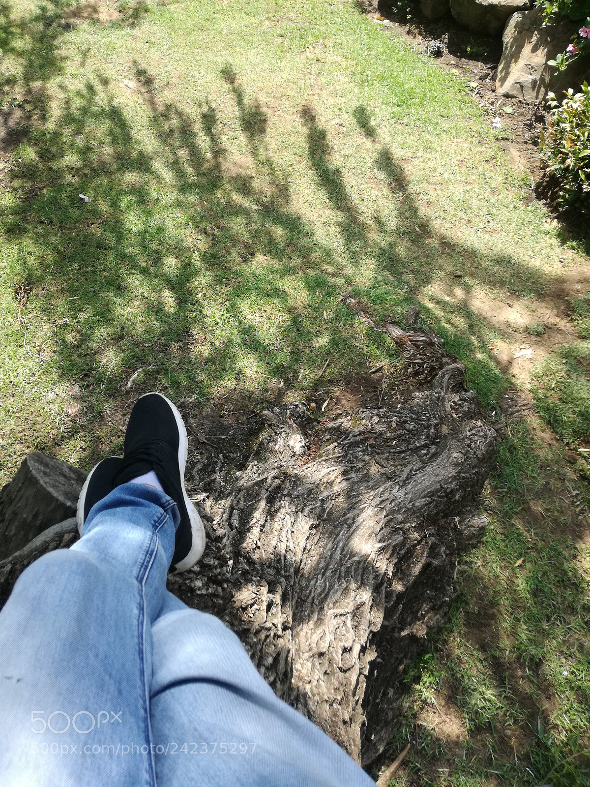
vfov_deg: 65.3
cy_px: 394
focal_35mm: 27
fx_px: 614
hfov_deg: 51.4
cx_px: 295
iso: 50
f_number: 2
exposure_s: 1/411
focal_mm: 3.79
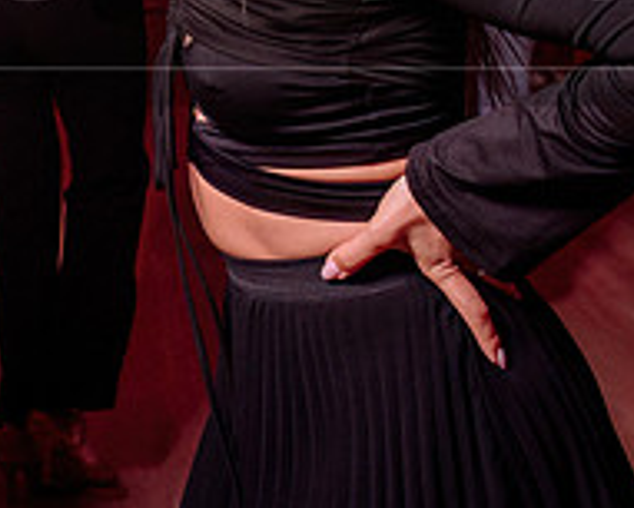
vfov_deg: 18.2
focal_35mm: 79
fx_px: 1483
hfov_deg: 23.0
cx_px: -30
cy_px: -140
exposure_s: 1/125
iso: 800
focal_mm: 24
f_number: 3.2
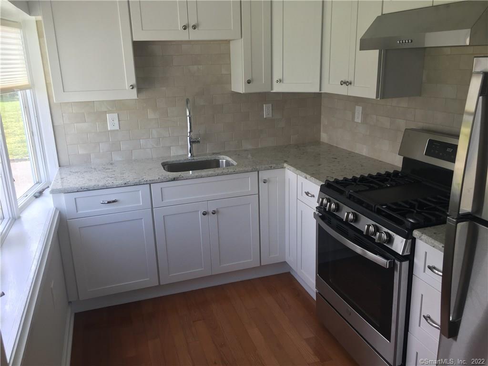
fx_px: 409
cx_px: 244
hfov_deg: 61.7
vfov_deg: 48.2
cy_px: 183
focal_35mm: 29
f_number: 2.2
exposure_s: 1/120
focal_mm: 4.15
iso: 25
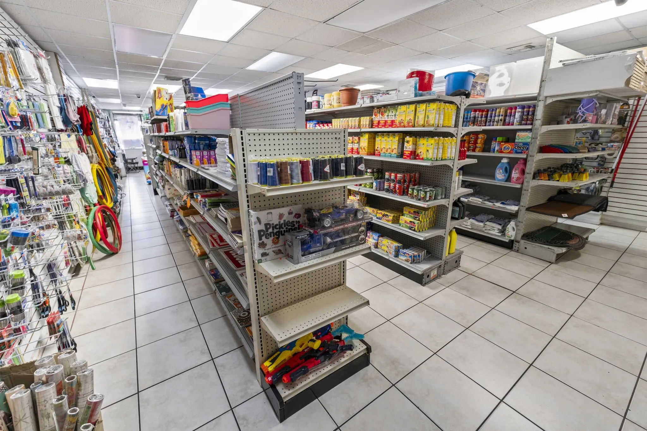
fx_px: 270
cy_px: 216
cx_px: 324
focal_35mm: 15
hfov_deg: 100.4
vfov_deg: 77.3
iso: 125
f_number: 2.8
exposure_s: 1/3
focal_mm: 10
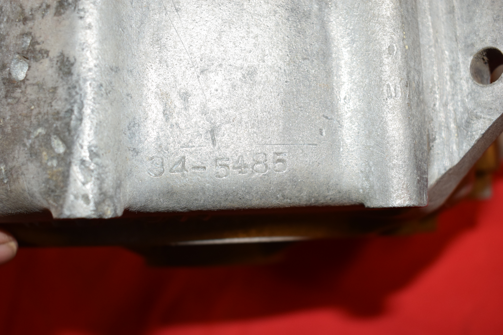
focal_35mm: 39
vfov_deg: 34.2
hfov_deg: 49.5
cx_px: 252
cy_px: 168
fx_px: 545
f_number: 5
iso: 640
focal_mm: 26
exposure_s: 1/125
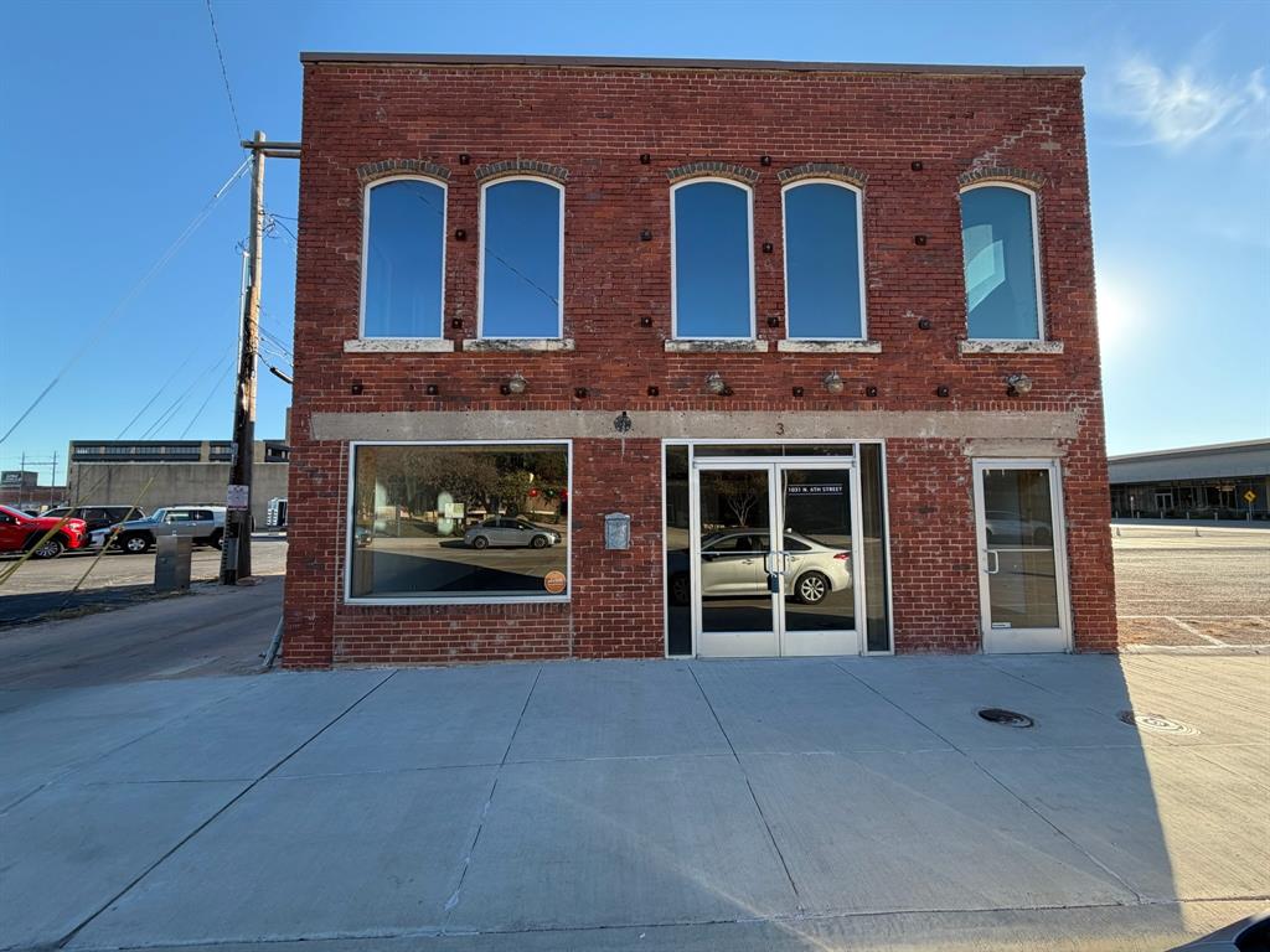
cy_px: 476
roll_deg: +0.9
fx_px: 514
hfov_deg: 102.1
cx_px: 635
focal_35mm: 14
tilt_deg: +3.9
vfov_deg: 85.7
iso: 64
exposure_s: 1/427
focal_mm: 2.22
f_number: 2.2
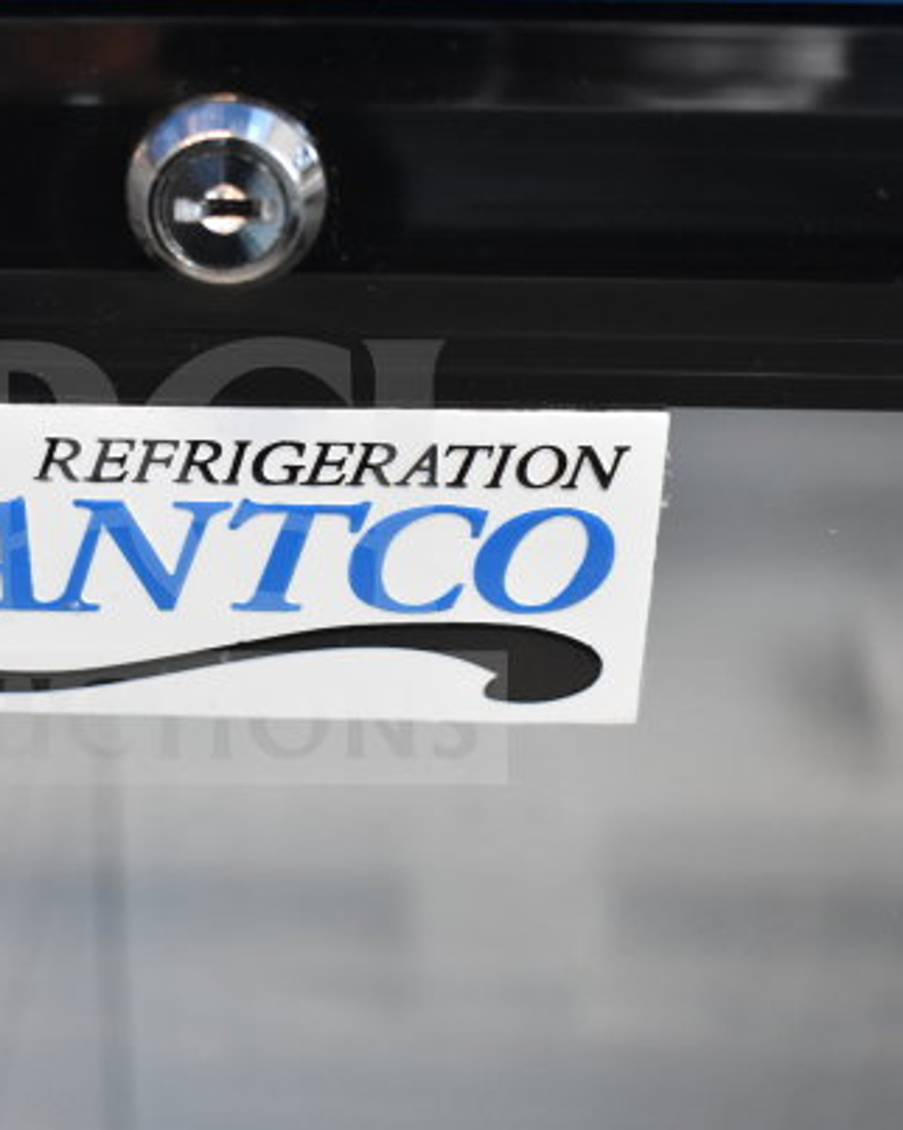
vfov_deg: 29.6
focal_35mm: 64
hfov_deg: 23.5
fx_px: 2140
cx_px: 191
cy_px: 562
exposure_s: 1/50
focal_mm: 30
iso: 2200
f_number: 4.2
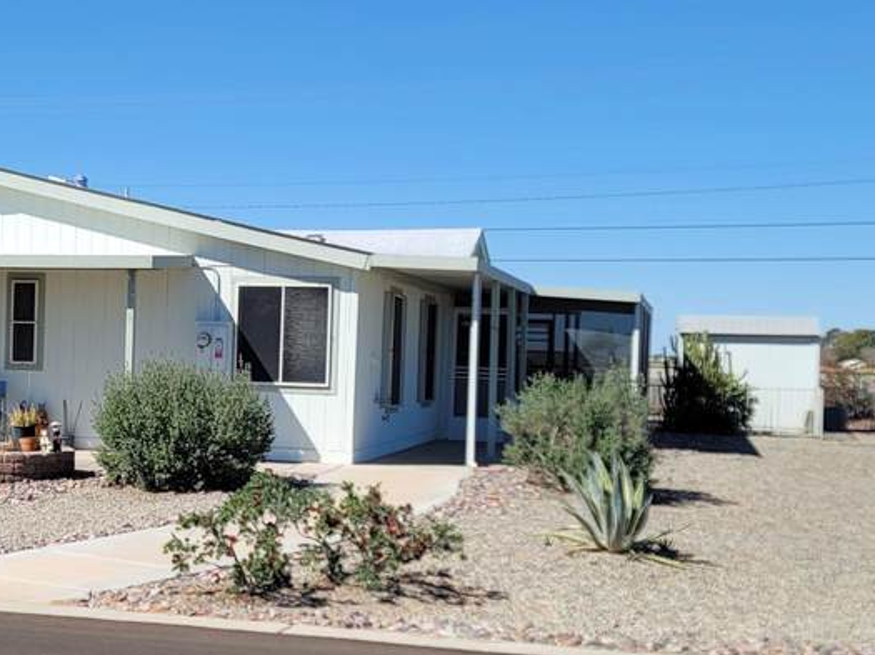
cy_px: 347
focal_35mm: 61
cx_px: 115
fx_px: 1541
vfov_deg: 24.0
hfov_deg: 30.5
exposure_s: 1/1129
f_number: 1.8
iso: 20
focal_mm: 7
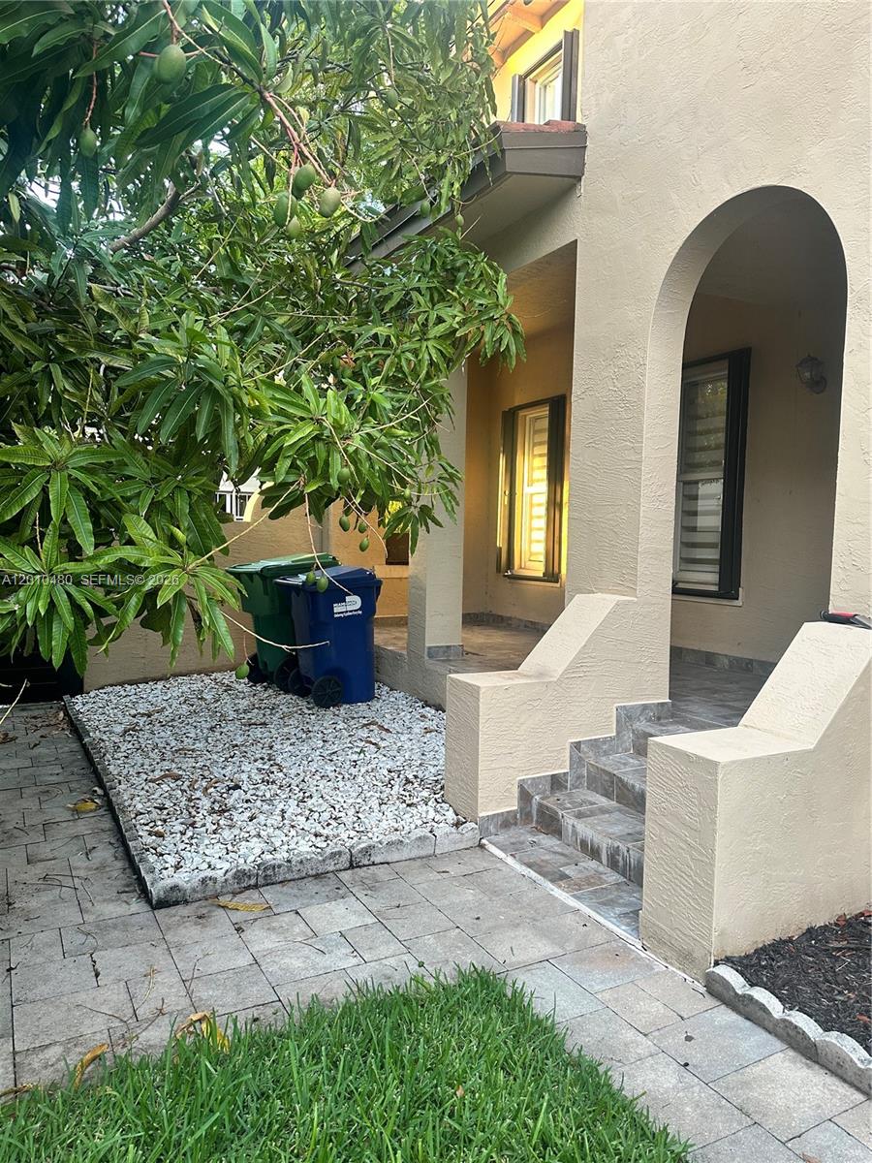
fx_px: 806
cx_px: 436
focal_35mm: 24
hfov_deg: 56.8
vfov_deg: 71.6
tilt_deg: -2.6
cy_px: 582
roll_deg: -2.1
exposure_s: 1/121
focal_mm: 6.86
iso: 160
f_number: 1.78
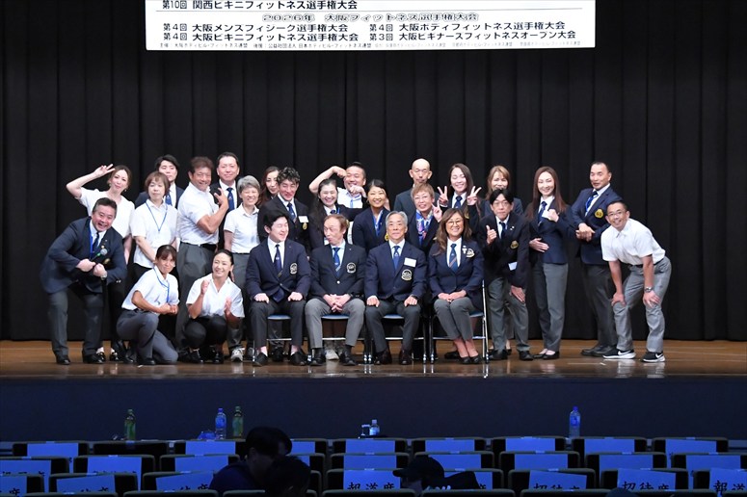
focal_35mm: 105
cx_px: 374
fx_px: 2178
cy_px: 248
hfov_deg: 19.5
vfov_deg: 13.0
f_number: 5.6
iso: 8000
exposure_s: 1/400
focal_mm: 70
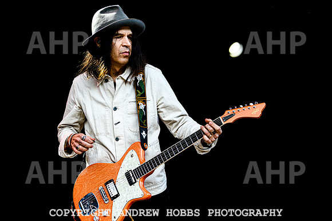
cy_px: 120
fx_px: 1226
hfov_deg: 15.4
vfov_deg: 10.3
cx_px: 131
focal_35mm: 133
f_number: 3.2
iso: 1000
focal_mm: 110
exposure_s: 1/500
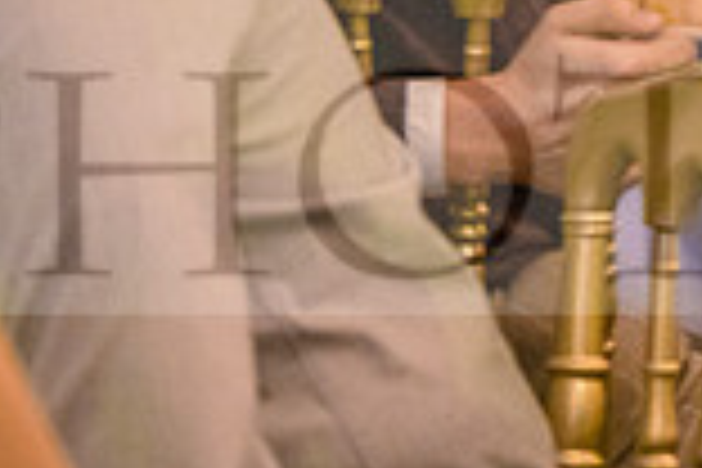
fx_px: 11153
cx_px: 1120
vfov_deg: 2.4
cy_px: -371
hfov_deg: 3.6
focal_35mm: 572
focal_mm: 154
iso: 4000
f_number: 2.8
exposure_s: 1/30
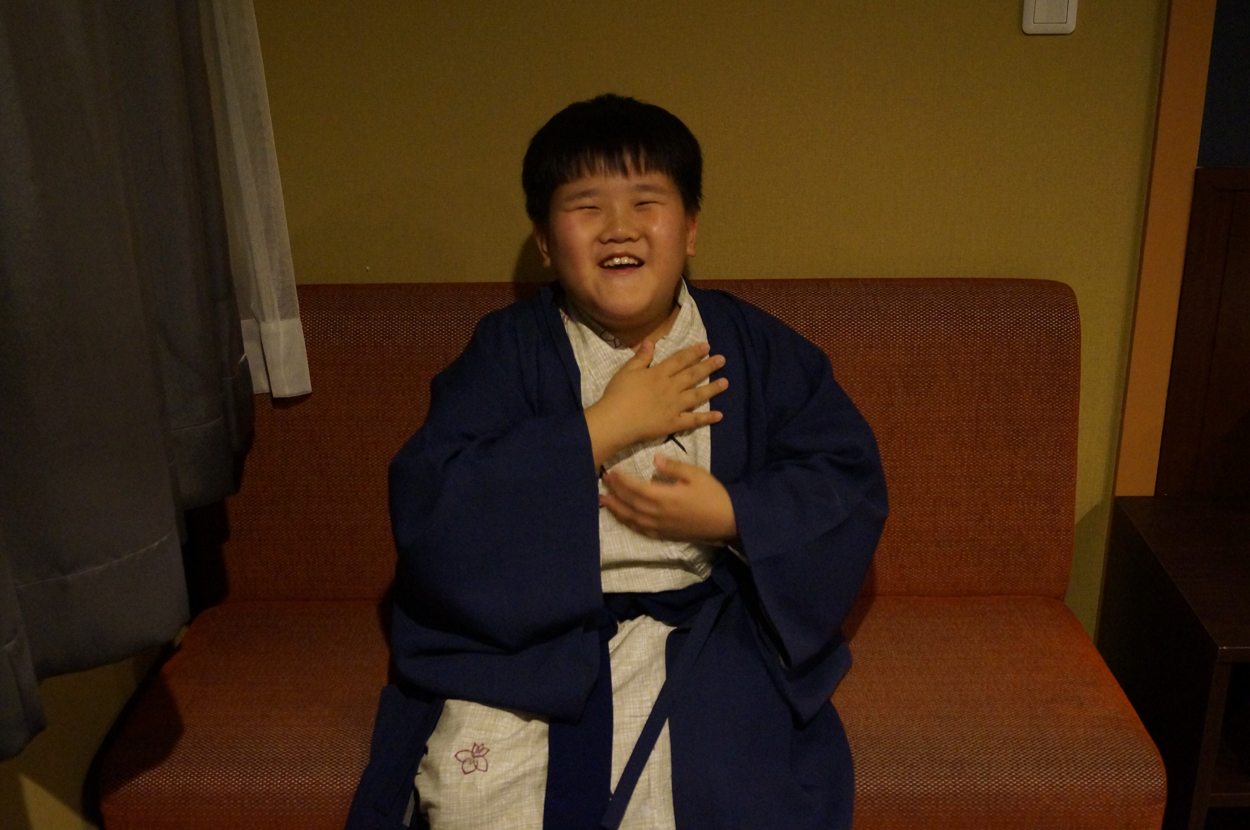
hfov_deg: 49.6
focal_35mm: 39
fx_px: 1353
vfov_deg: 34.1
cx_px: 625
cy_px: 415
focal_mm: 26
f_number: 4.5
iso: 3200
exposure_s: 1/50
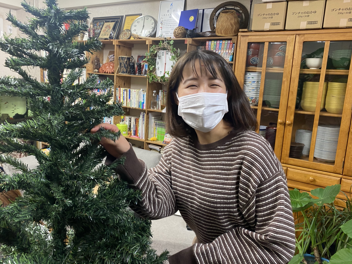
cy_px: 127
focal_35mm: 28
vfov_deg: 49.7
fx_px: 285
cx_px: 170
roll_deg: -3.0
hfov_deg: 63.4
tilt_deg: -9.5
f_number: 1.8
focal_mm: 4.25
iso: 100
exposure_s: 1/50
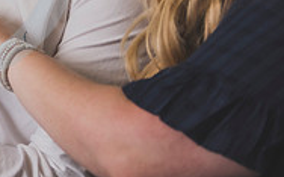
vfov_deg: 6.9
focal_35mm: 185
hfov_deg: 10.9
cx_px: -158
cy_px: -132
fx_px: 1430
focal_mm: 52
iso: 200
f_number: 2.8
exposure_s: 1/125
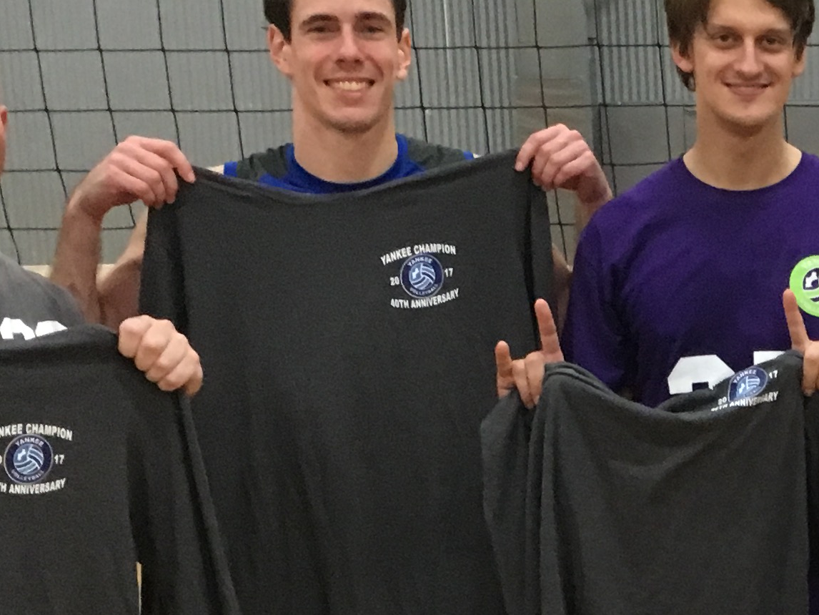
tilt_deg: -8.4
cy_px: 554
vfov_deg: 14.4
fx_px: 2414
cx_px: 983
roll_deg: +1.1
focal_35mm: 102
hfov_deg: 18.3
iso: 200
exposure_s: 1/20
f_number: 2.2
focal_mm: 4.15
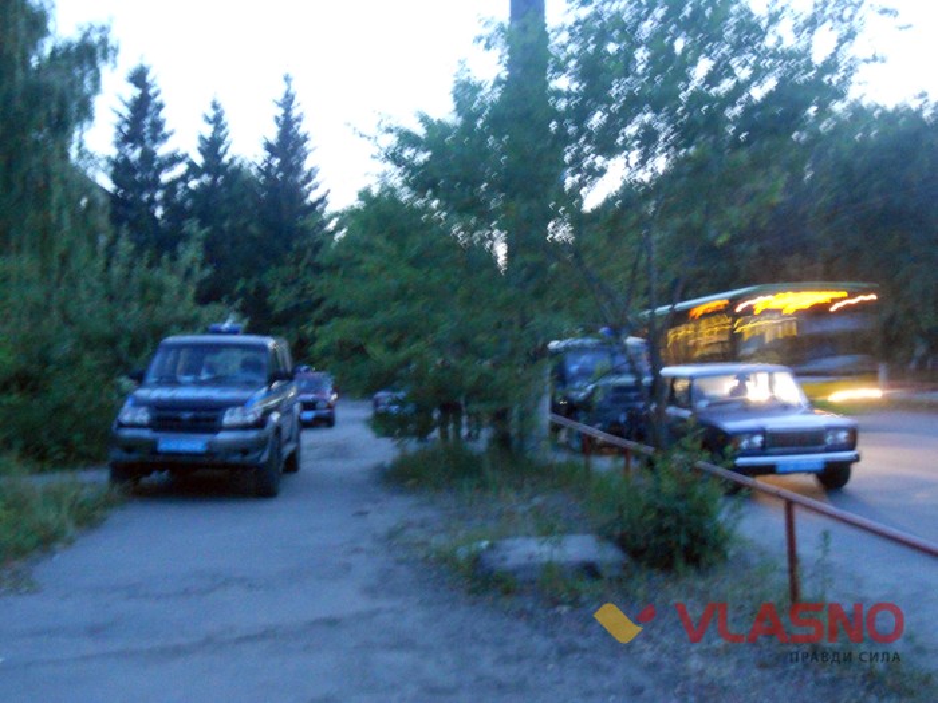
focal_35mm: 38
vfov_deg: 37.7
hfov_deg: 49.0
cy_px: 352
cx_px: 469
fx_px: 1030
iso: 800
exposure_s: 1/2.5
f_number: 3.9
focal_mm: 6.9
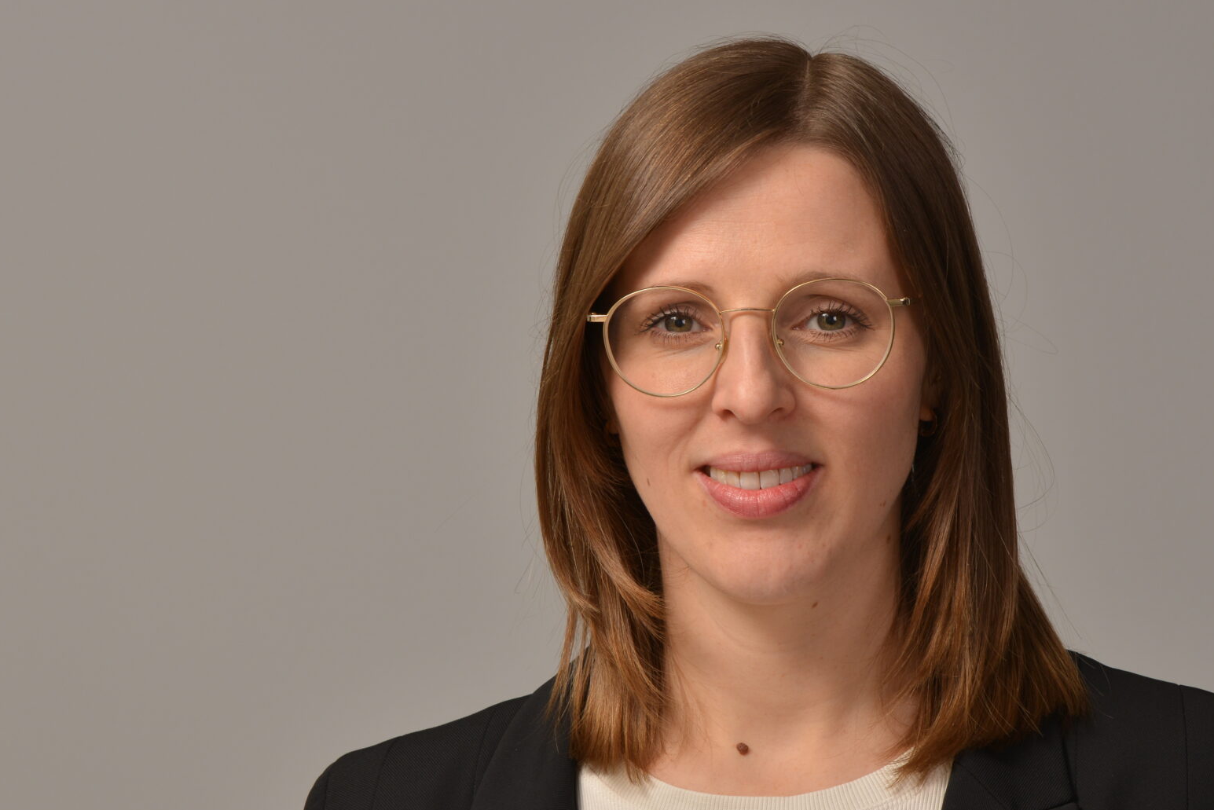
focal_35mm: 174
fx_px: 5869
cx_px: 722
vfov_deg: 7.9
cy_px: 538
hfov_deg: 11.8
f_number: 10
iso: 200
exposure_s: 1/160
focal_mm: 105
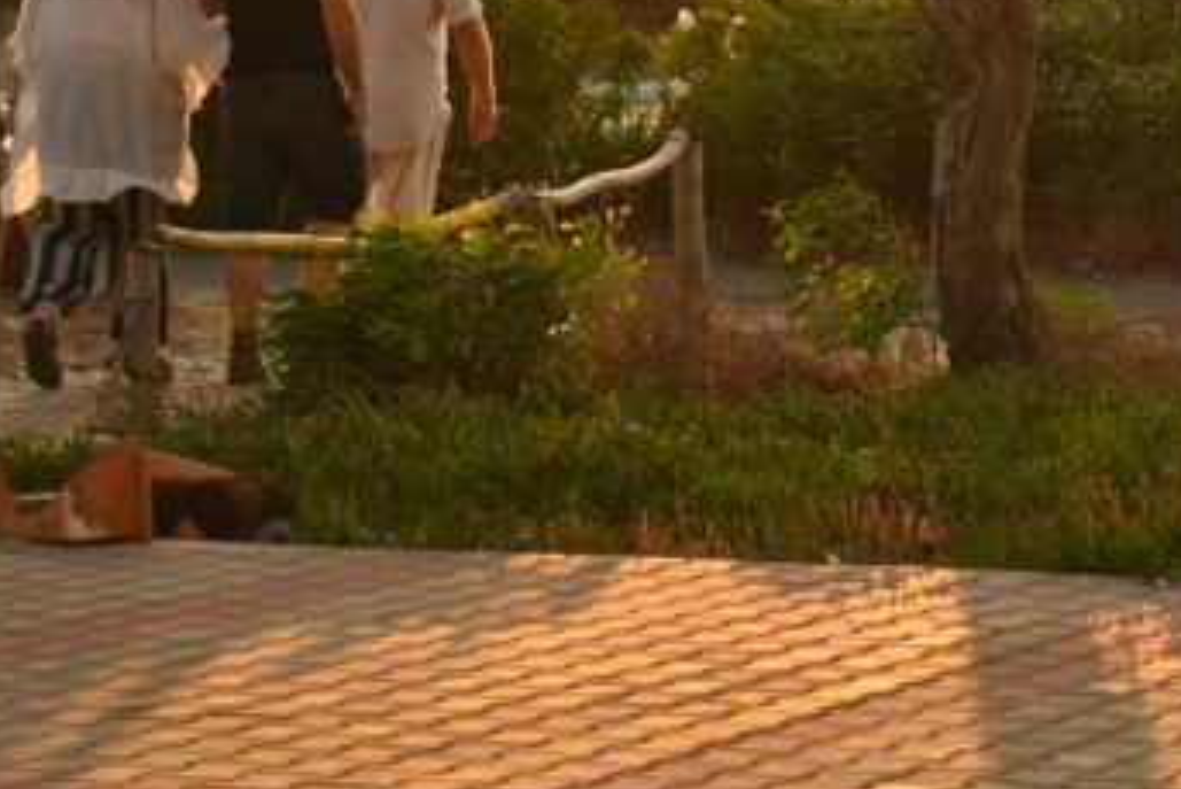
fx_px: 6859
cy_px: -336
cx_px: 1005
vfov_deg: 6.5
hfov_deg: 9.8
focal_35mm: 209
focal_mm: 70
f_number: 2.8
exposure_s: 1/1500
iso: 200
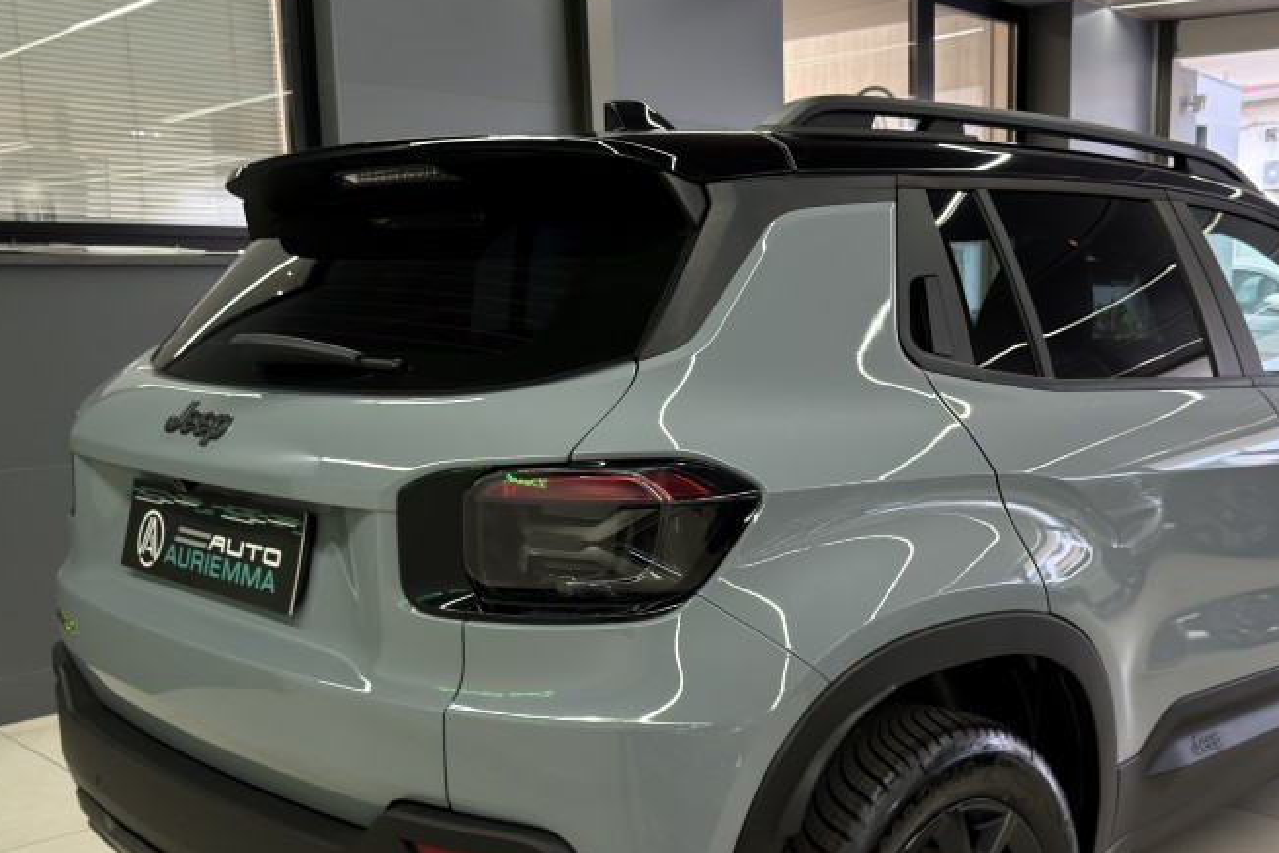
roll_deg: +1.9
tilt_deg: -8.1
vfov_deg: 34.1
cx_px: 861
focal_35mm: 39
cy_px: 517
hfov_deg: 48.6
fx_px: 1386
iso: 200
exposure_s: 1/50
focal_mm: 6.76
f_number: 1.78
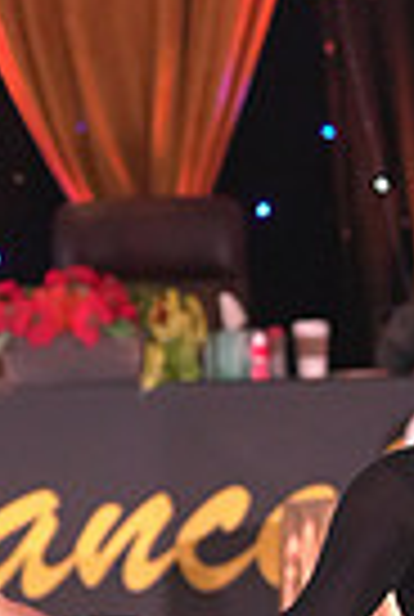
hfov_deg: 3.7
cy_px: 778
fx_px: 6384
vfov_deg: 5.5
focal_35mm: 372
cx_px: 250
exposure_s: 1/320
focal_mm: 88
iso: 5000
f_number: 4
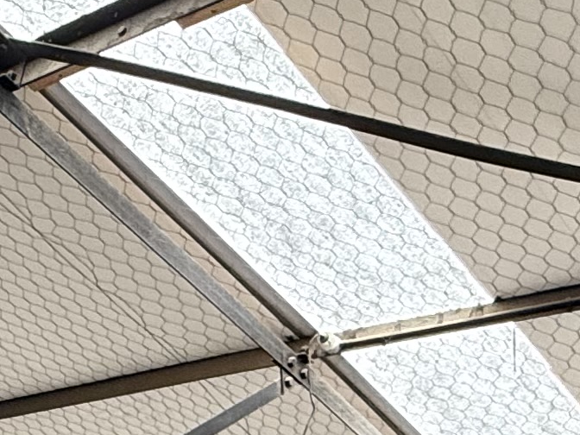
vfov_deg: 16.0
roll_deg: +1.3
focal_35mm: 84
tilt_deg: -1.1
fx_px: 1407
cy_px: 673
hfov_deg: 21.0
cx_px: -193
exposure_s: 1/100
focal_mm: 2.22
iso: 125
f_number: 2.2
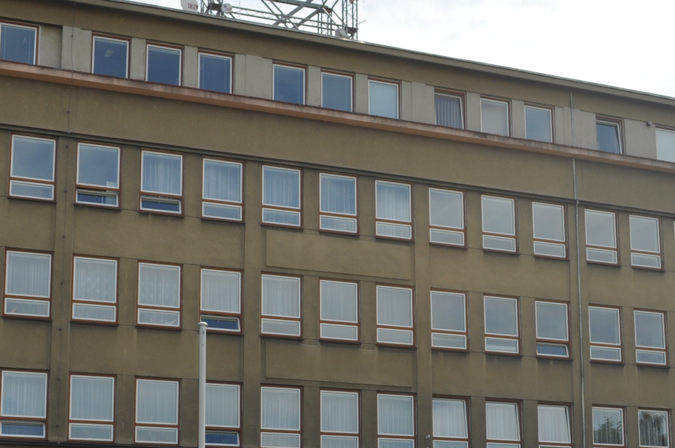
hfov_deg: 30.9
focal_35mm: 65
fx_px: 1217
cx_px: 391
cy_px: 400
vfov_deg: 20.5
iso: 200
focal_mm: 22
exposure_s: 1/250
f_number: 8
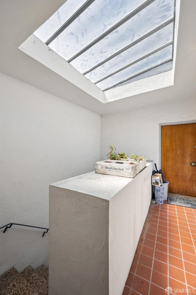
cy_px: 148
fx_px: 114
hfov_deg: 81.2
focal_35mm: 14
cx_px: 98
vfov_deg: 104.3
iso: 400
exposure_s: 1/640
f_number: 8
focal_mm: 14
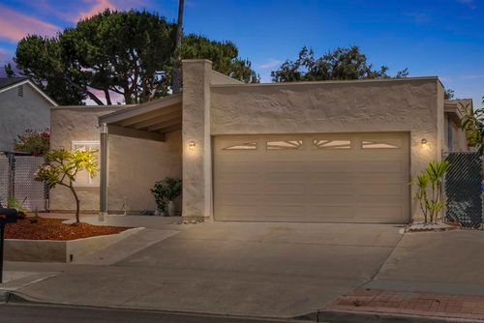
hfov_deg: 32.4
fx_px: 834
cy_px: 162
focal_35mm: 62
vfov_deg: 21.9
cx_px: 242
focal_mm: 62
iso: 160
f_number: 8
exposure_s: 1/80
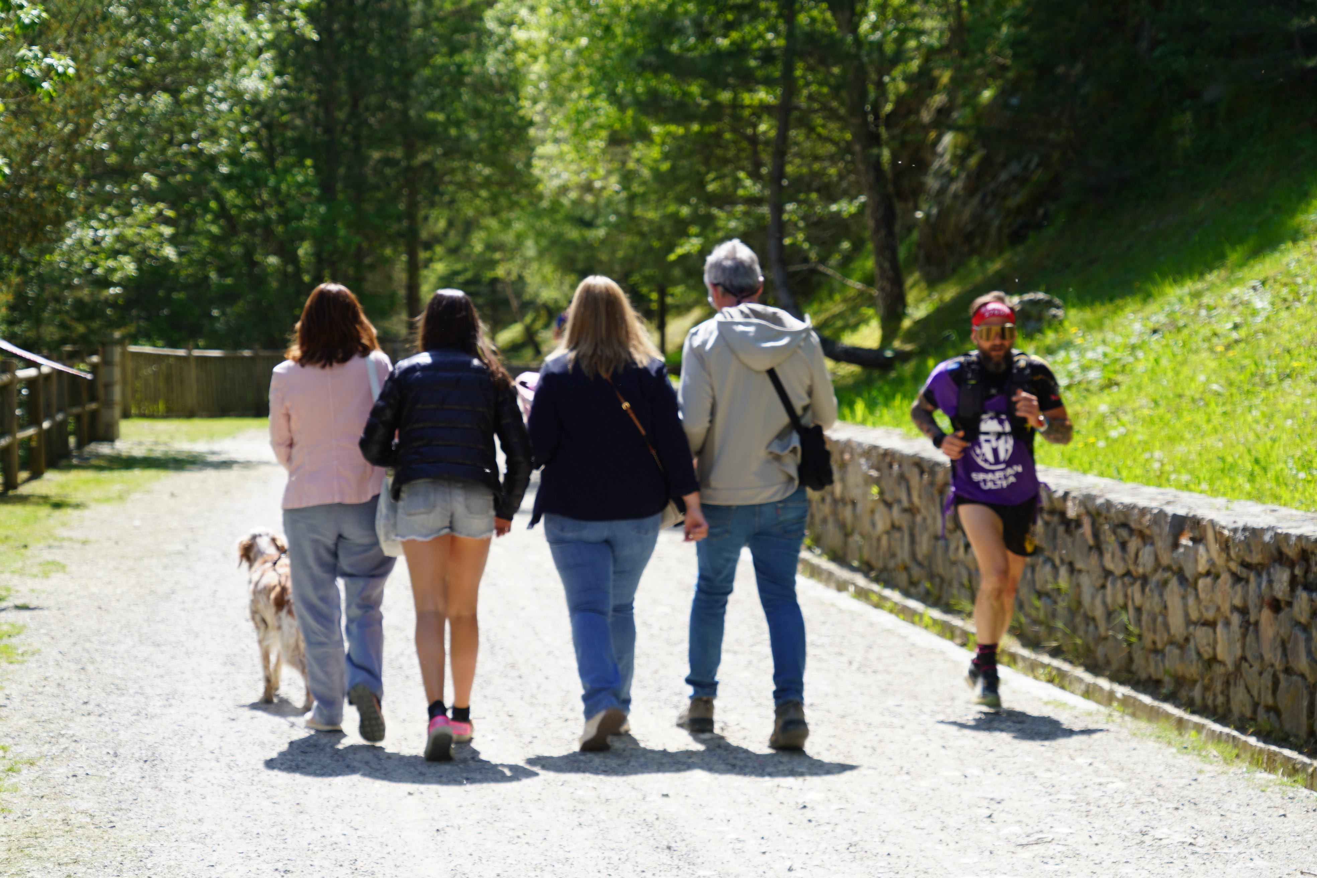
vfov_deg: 12.5
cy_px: 439
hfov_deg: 18.6
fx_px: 4024
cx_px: 658
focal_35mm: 110
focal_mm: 110
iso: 100
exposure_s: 1/125
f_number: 6.3
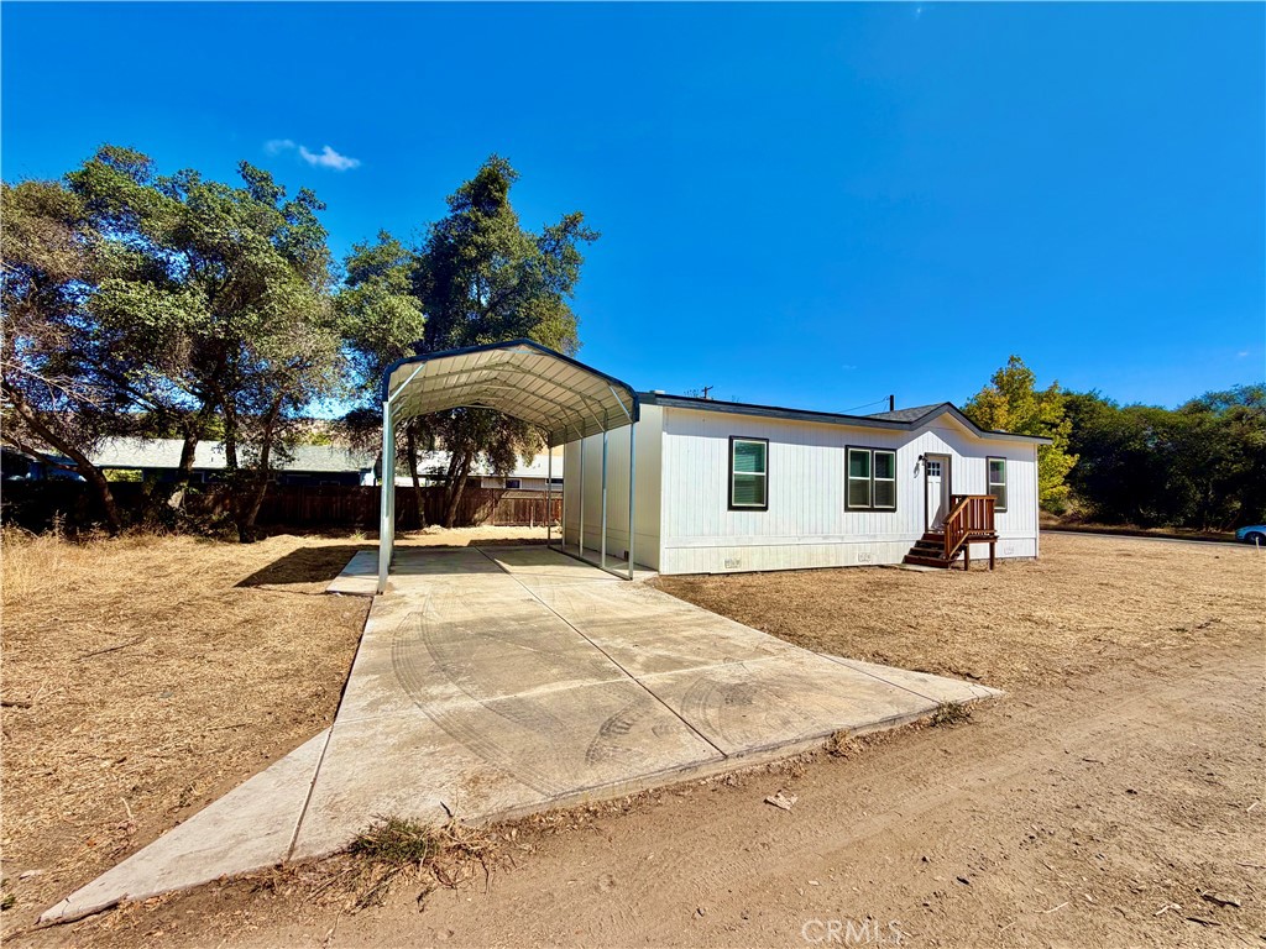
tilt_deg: +1.6
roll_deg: -1.6
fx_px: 512
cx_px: 633
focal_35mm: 14
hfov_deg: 102.1
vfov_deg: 85.7
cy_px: 474
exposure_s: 1/1125
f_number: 2.2
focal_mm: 2.22
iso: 20
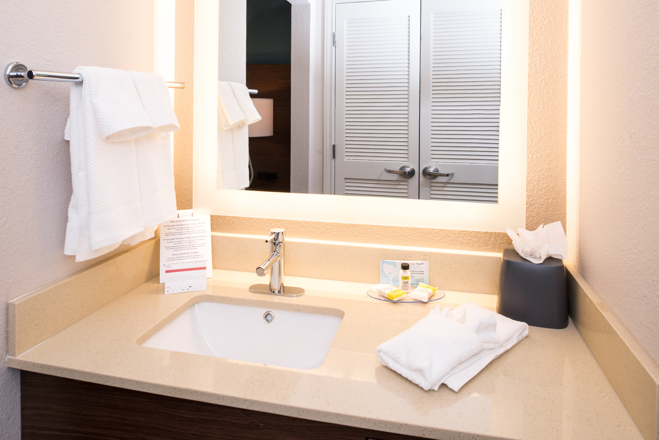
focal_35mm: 24
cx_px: 330
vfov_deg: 53.2
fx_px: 439
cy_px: 220
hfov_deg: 73.7
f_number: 11
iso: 640
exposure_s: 1/50
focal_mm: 24
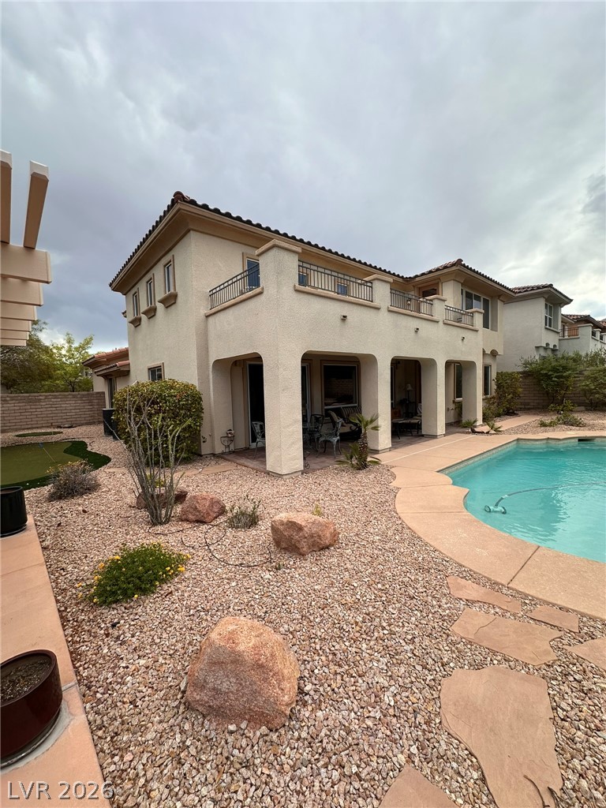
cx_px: 303
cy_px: 404
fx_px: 327
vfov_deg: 102.1
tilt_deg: -3.7
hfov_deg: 85.7
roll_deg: +1.3
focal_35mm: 14
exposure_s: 1/801
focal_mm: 2.22
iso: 40
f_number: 2.2
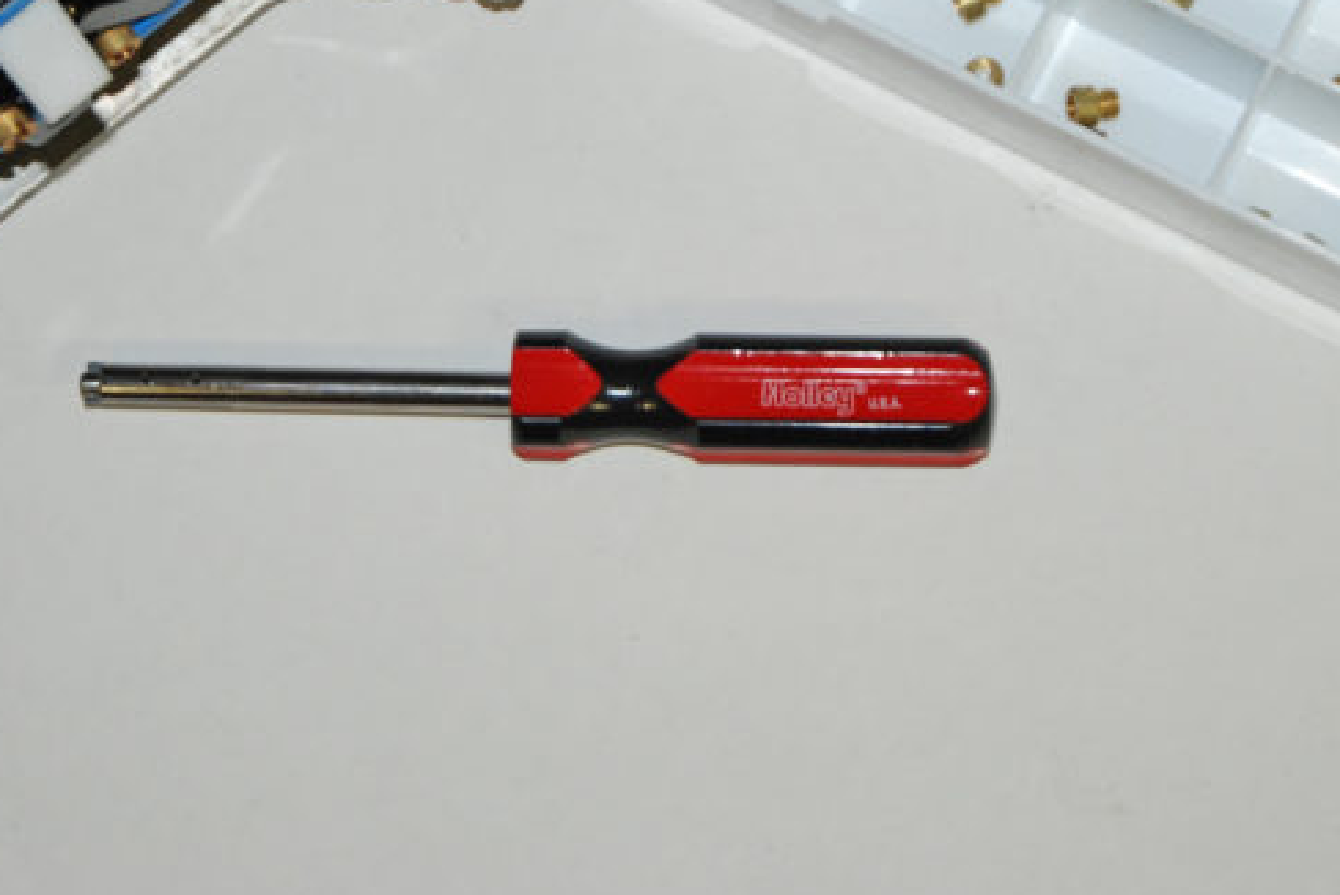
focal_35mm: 126
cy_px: 4
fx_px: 4693
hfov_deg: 16.2
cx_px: 552
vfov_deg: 10.8
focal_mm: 40
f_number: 4.5
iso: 200
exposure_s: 1/60
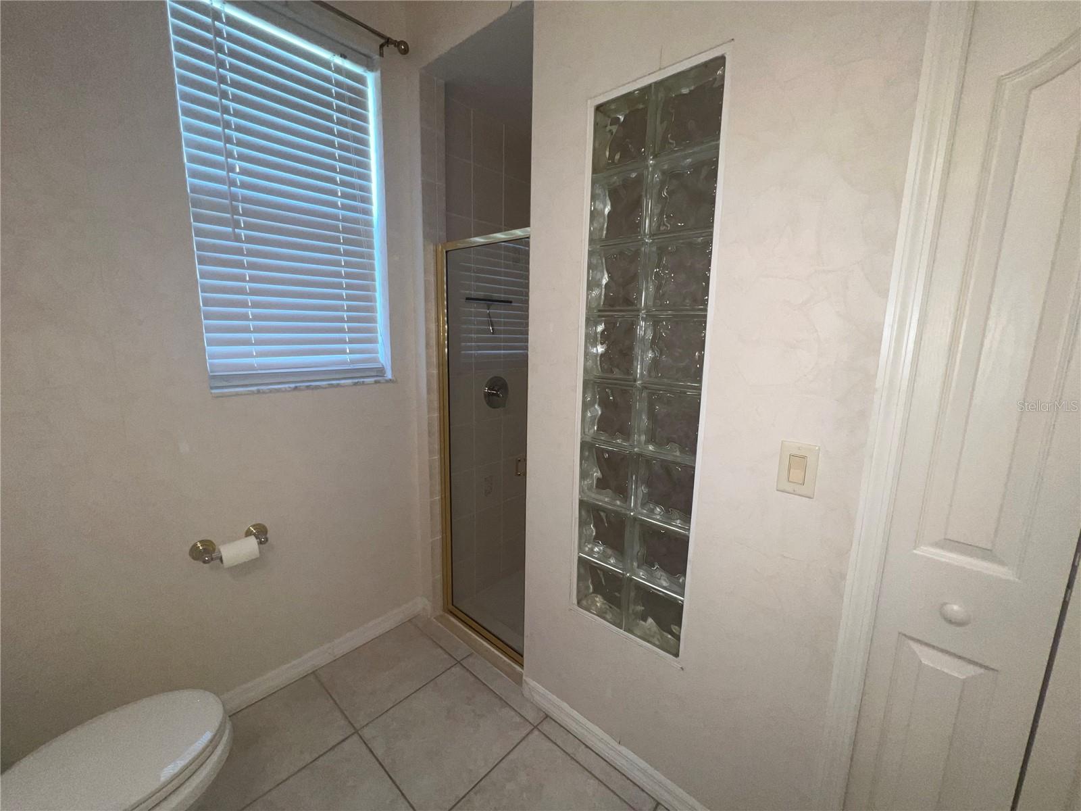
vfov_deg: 89.9
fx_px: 406
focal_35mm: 13
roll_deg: -1.4
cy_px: 406
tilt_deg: -10.8
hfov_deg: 106.2
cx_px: 540
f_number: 1.8
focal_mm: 1.57
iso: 64
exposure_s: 1/68
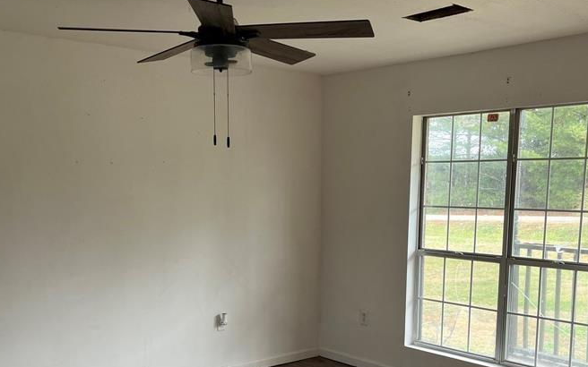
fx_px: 689
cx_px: 292
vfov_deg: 29.3
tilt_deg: -9.0
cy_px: 287
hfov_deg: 46.2
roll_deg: -0.4
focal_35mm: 43
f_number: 1.6
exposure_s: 1/122
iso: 64
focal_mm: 5.1
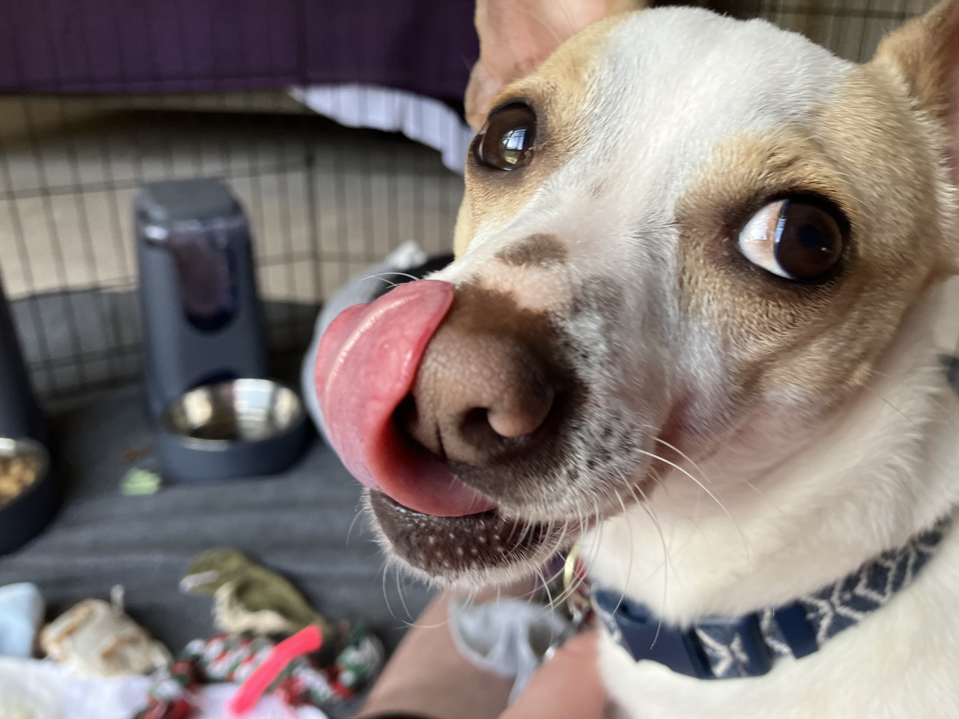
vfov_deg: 49.7
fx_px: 776
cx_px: 480
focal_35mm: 28
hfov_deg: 63.4
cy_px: 360
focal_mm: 3.99
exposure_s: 1/121
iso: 64
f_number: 1.8
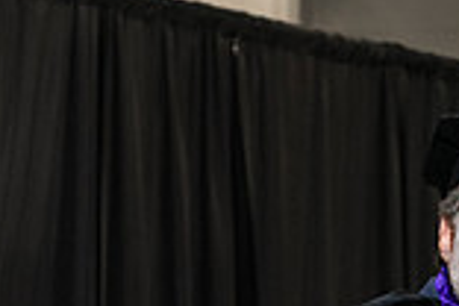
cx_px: 533
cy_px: 508
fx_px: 3327
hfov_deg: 7.8
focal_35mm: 261
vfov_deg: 5.2
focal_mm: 70
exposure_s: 1/200
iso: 2500
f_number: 5
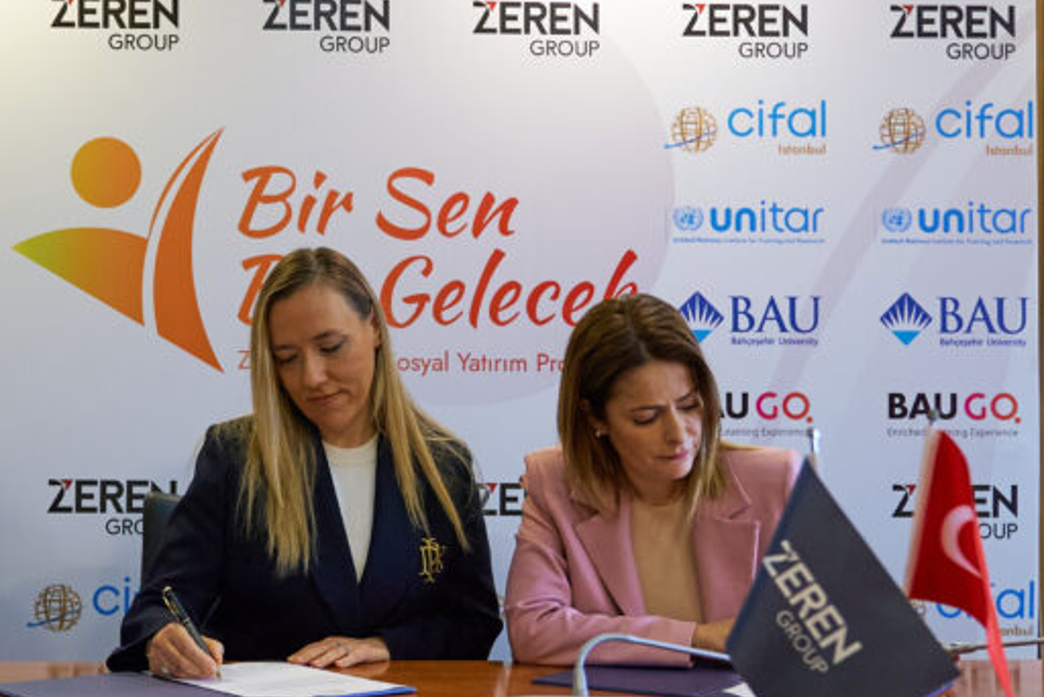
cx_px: 308
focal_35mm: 54
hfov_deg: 36.3
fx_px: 1567
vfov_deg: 25.1
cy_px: 362
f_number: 2.8
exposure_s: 1/160
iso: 1250
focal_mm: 24
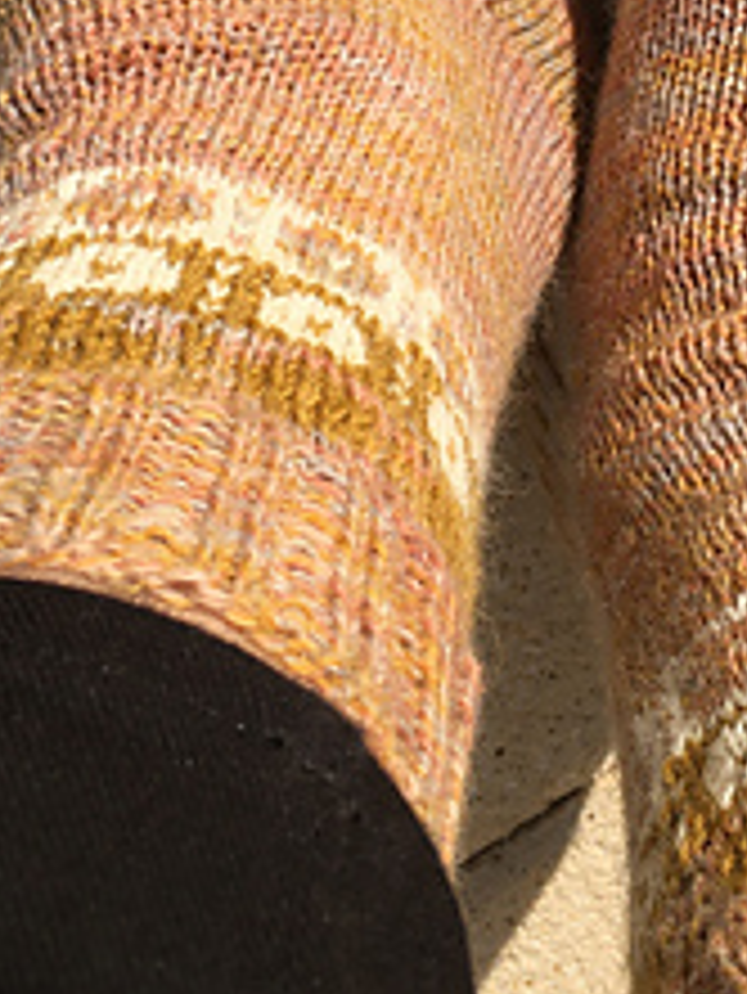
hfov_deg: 17.6
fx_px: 2415
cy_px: -45
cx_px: 450
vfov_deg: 22.2
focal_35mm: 84
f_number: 2.2
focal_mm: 4.15
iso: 25
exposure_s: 1/1672
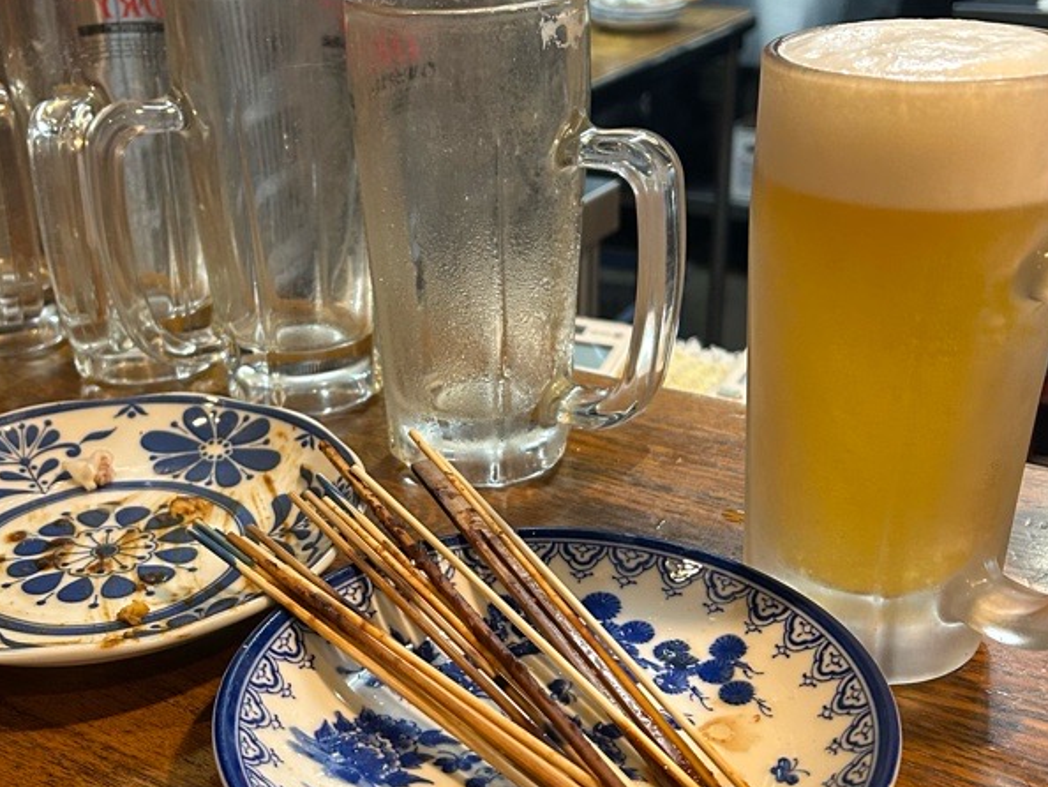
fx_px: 1060
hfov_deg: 52.2
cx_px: 409
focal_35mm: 35
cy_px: 434
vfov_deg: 40.7
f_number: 1.5
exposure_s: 1/60
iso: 250
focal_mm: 5.7
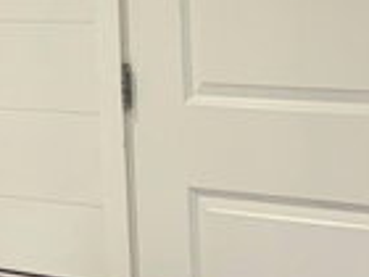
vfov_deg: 9.8
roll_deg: +3.0
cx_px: -90
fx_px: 1588
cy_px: -32
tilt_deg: -1.9
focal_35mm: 149
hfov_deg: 12.9
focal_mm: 4.25
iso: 100
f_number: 1.8
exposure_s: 1/60
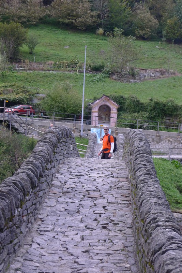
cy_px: 136
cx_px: 91
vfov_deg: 33.4
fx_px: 455
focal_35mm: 60
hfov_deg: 22.6
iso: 320
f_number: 2.8
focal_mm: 12.8
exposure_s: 1/100
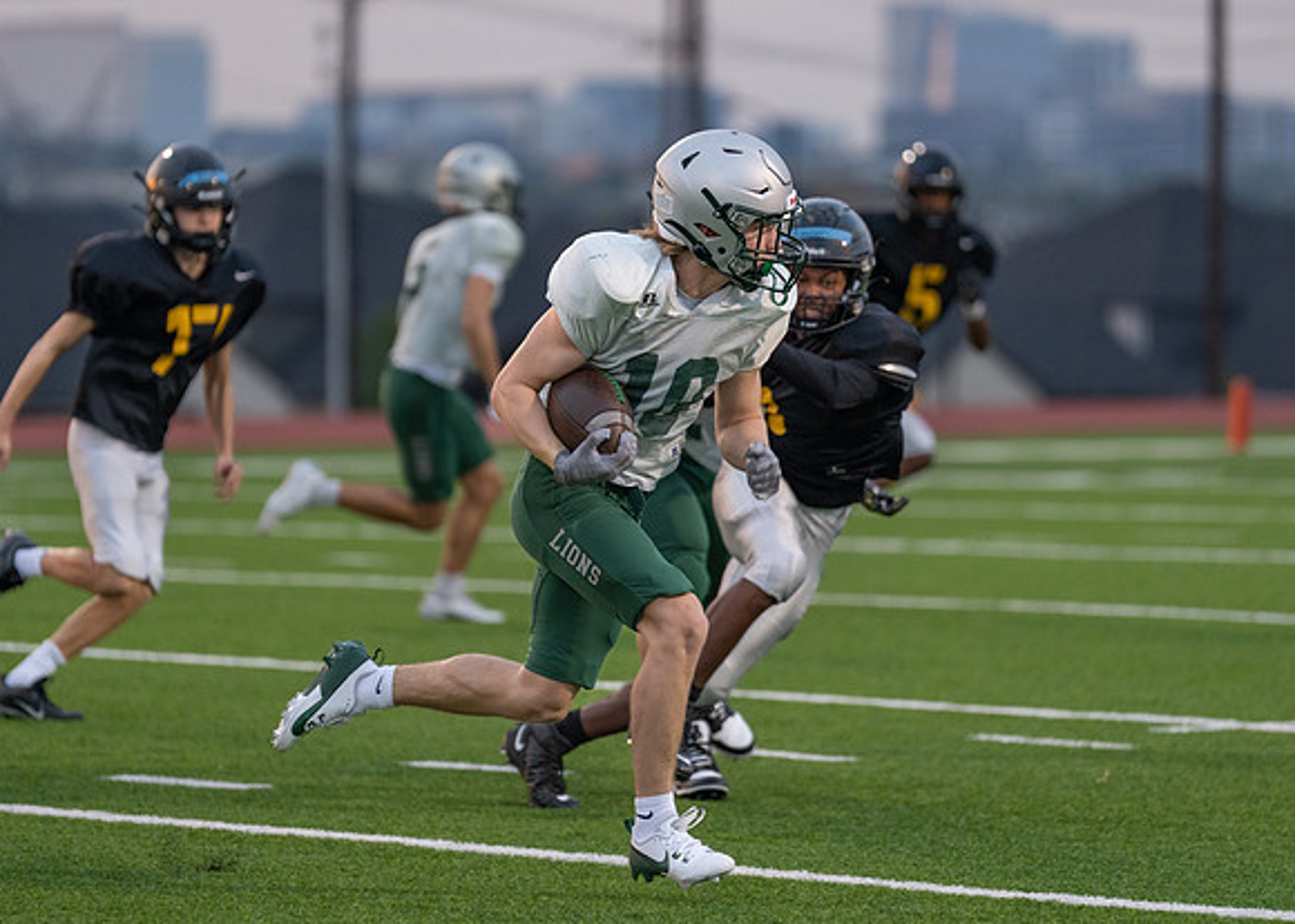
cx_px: 630
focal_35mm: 254
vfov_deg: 5.7
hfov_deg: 7.9
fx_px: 9337
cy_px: 392
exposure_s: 1/1250
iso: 1250
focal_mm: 200
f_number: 2.8
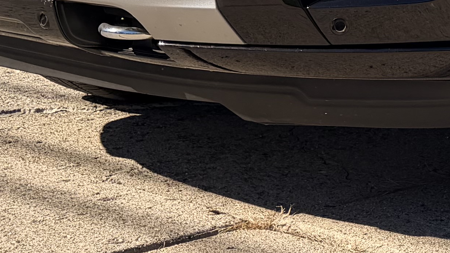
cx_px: 817
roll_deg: -2.7
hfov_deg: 15.2
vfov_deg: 9.5
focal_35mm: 121
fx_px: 1444
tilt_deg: +2.4
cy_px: -224
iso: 80
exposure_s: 1/2801
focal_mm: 6.76
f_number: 1.78
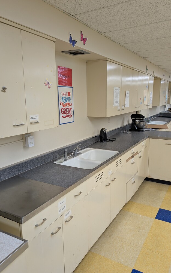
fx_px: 194
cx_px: 93
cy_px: 139
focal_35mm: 26
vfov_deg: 70.4
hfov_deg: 47.6
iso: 43
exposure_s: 1/39.8
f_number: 1.68
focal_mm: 6.9
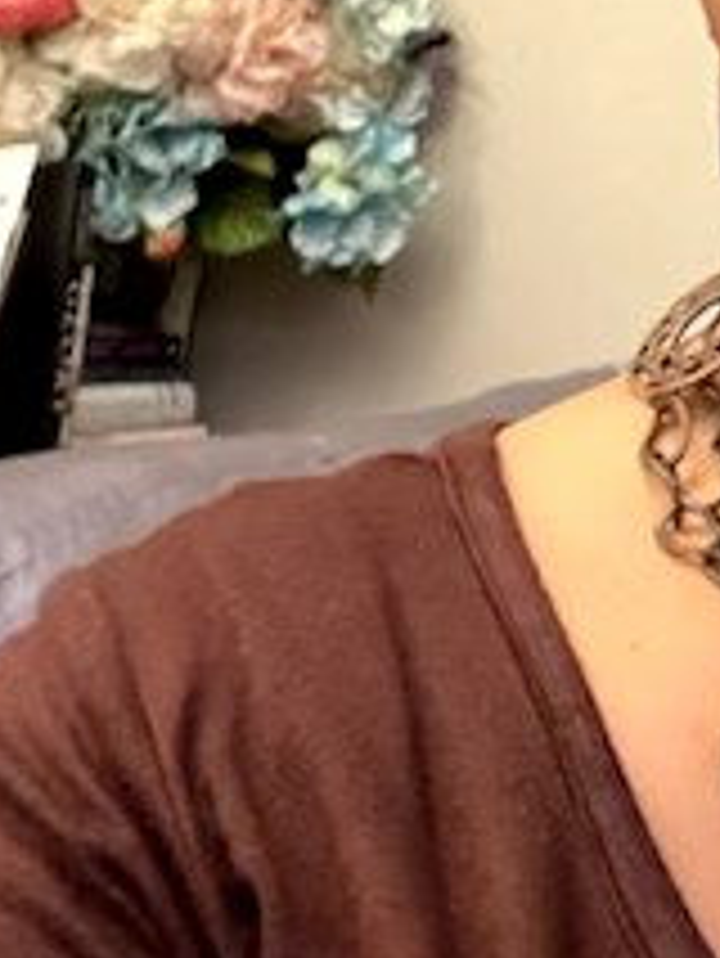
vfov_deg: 20.7
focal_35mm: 90
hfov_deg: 15.4
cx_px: 1026
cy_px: -99
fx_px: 2493
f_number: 2.2
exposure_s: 1/15
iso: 640
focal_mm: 2.71
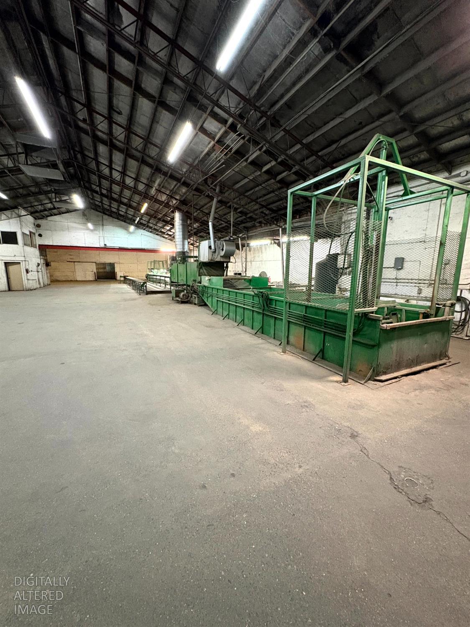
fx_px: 253
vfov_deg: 102.0
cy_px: 314
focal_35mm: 14
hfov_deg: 85.7
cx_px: 235
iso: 640
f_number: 2.2
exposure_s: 1/40
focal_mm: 2.22
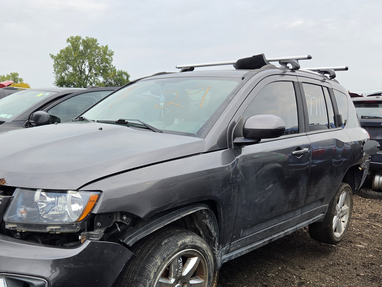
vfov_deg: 43.4
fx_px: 353
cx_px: 145
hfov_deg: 56.2
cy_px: 196
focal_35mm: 32
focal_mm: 5.4
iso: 80
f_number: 1.8
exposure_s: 1/1192
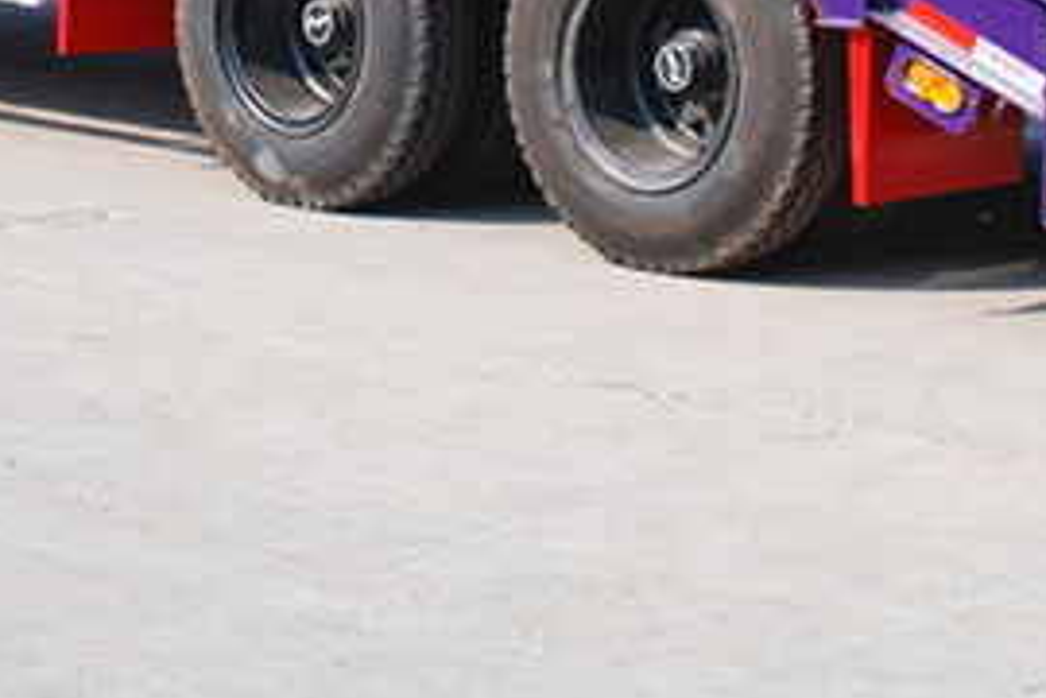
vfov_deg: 10.4
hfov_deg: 15.8
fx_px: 3759
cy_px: -192
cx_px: 477
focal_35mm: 129
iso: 100
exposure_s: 1/160
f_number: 6.3
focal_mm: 31
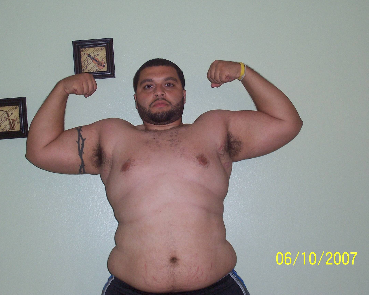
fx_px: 754
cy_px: 147
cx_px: 182
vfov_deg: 22.2
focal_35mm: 69
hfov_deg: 27.5
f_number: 4
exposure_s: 1/90
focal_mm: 10.8
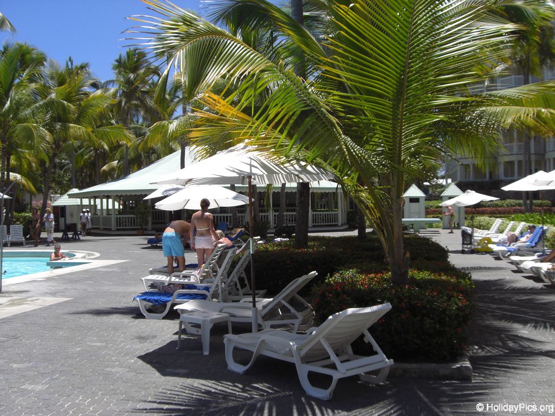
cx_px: 278
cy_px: 208
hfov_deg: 49.0
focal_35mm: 38
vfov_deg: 37.7
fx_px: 609
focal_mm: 6.2
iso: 64
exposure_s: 1/160
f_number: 8
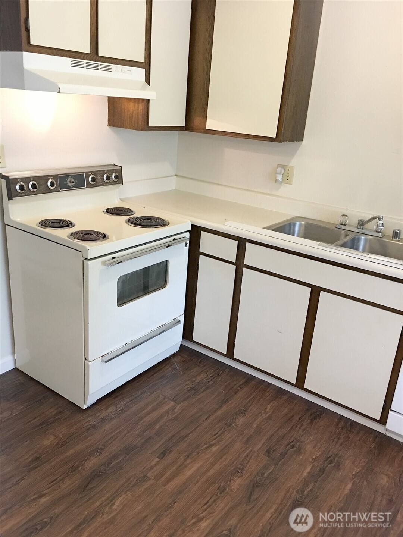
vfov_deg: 61.7
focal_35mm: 29
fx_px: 450
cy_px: 268
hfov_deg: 48.2
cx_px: 202
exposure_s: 1/15
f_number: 2.2
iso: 100
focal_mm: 4.15
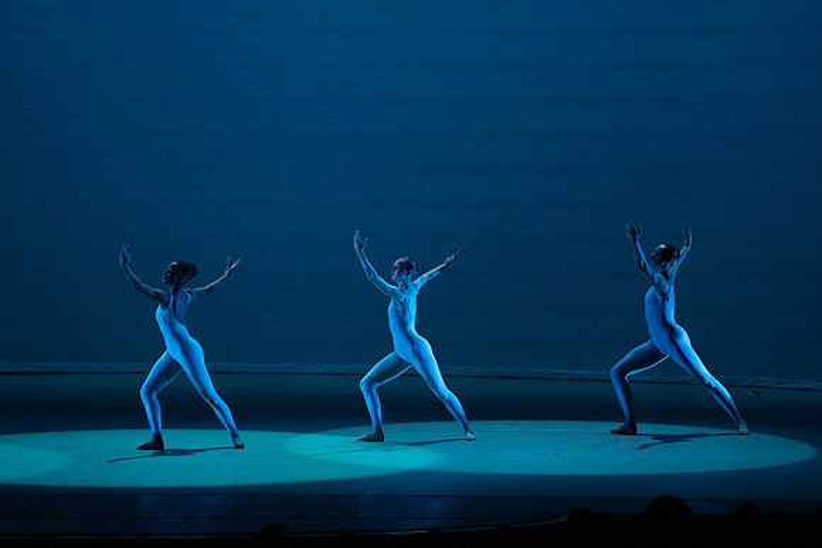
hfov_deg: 11.2
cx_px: 411
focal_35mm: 183
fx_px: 4179
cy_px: 274
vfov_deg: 7.5
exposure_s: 1/400
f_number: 5.6
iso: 16000
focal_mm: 183
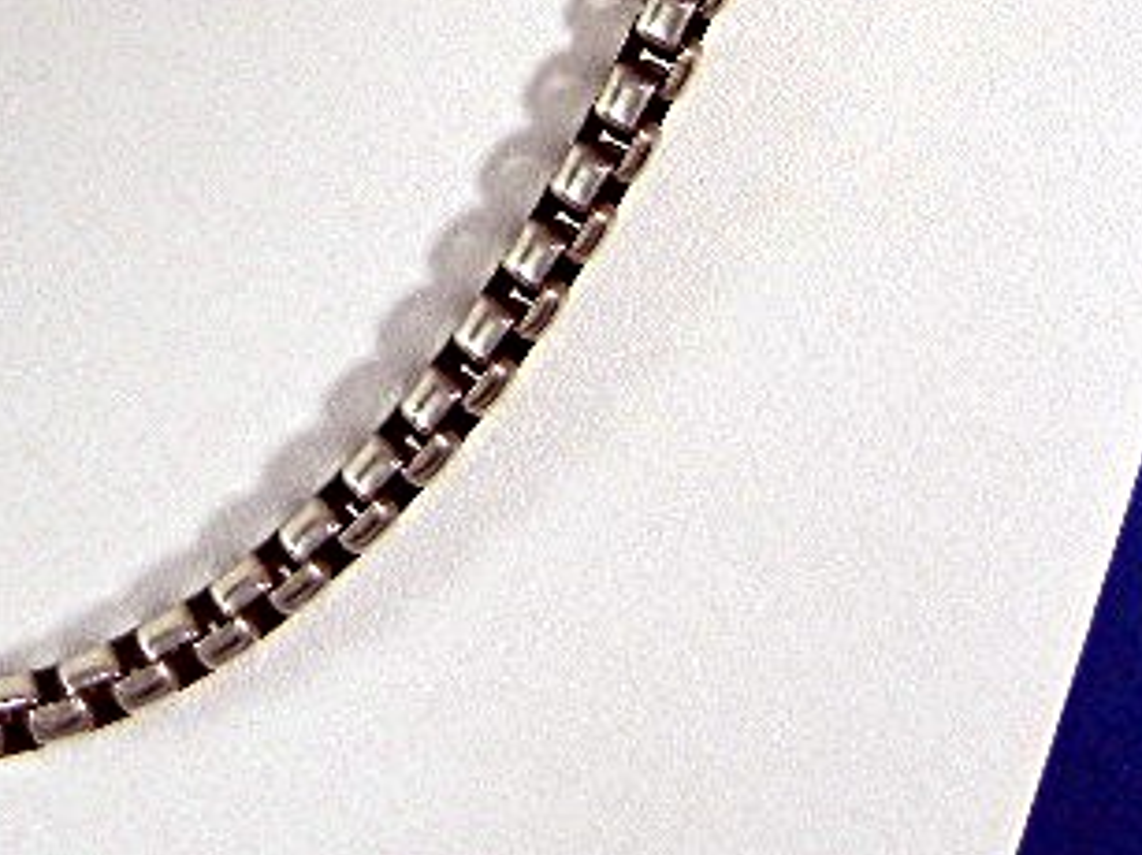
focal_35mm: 150
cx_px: -216
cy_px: -450
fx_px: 4947
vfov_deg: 9.6
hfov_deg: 12.9
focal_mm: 8.1
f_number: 3.8
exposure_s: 1/74.5
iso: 160
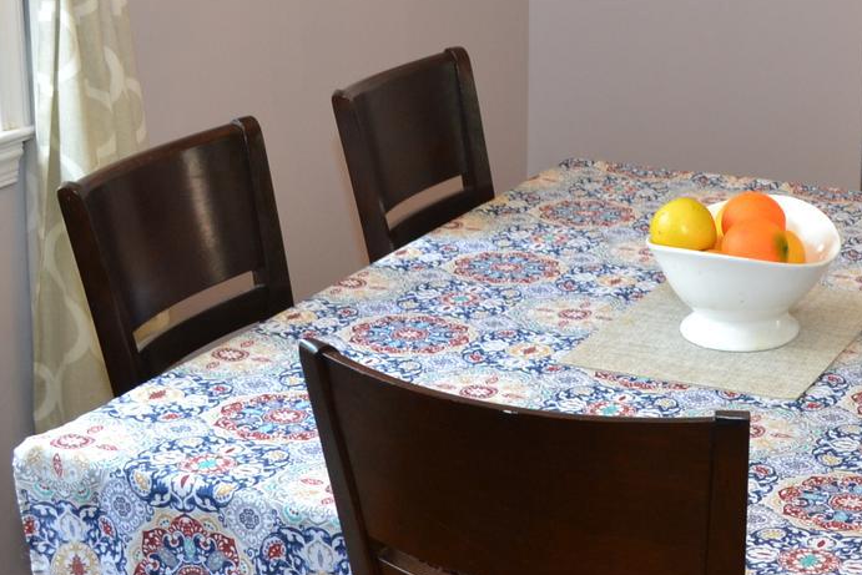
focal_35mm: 80
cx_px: 729
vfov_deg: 17.1
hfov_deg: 24.8
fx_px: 1916
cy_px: 324
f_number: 3.5
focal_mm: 18
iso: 450
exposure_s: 1/60
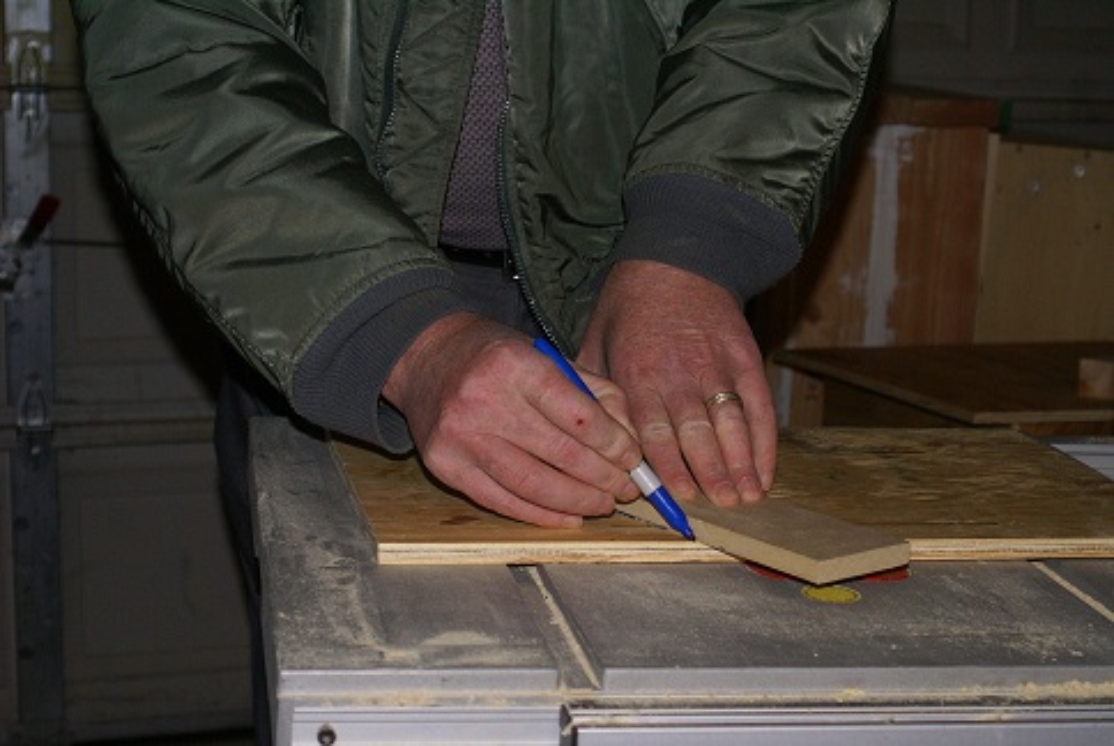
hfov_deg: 33.4
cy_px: 373
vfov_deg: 22.7
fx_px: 1859
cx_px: 557
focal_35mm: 60
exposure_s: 1/60
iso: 400
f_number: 5.6
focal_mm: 40
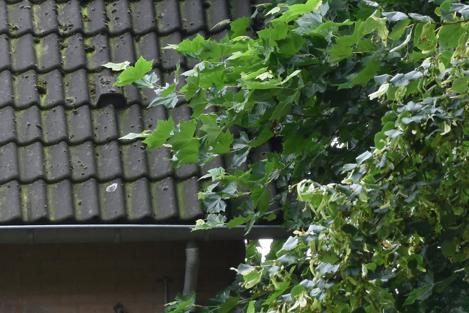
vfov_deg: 5.3
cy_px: 485
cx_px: 151
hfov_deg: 8.0
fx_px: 3348
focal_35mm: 257
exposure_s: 1/80
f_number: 11
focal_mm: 50
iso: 640
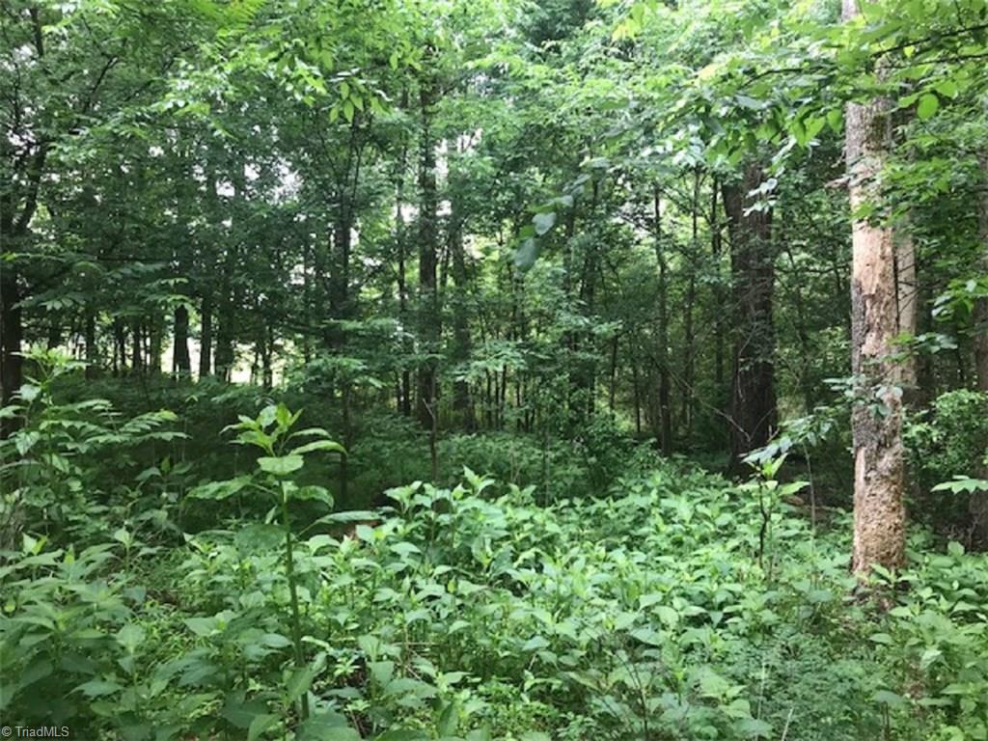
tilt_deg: +1.0
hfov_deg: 63.4
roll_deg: -0.1
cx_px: 494
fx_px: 799
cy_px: 370
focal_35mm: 28
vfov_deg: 49.7
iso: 25
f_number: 1.8
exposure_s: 1/45
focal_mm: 3.99
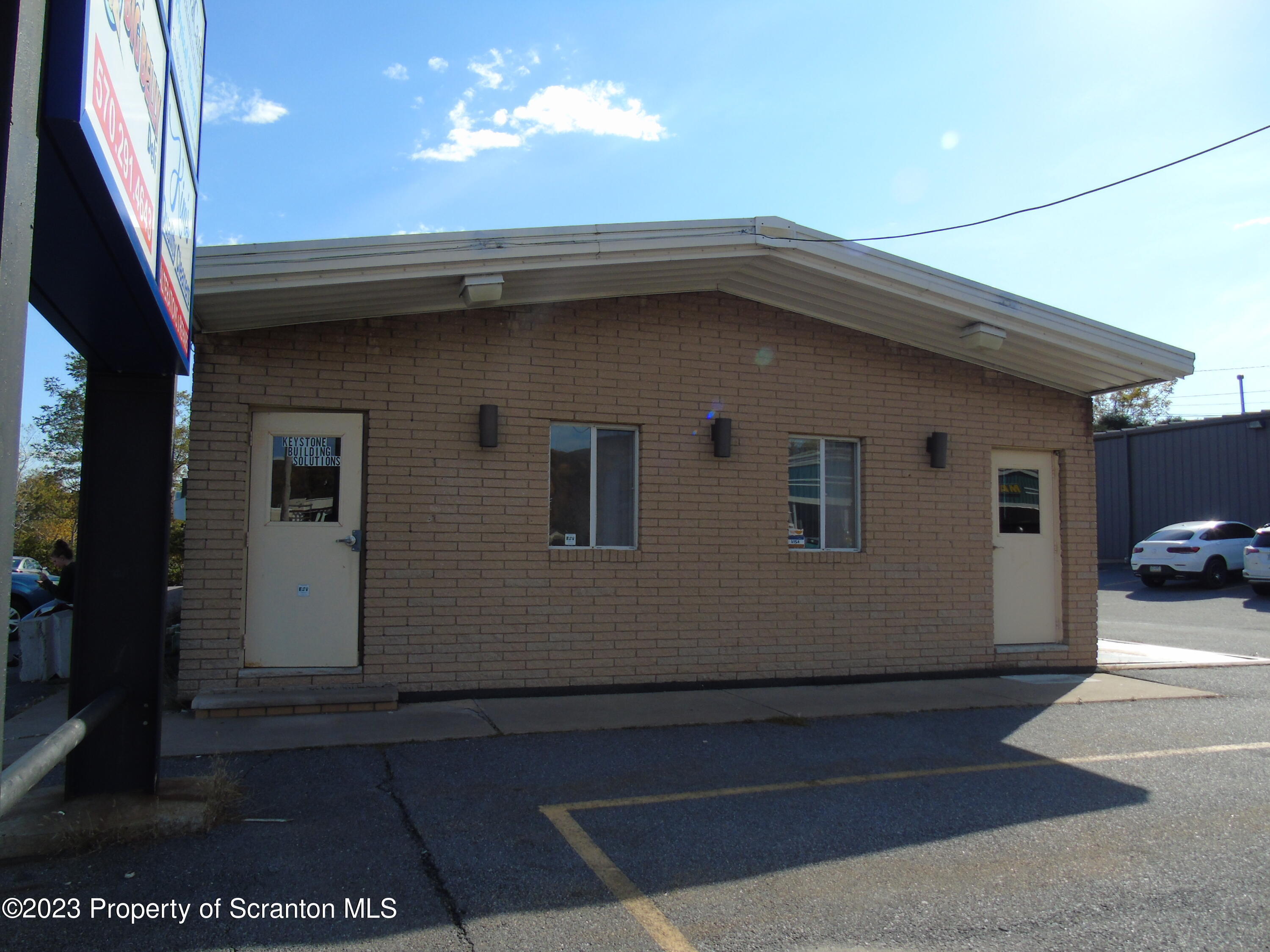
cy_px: 476
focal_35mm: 25
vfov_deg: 54.9
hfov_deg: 69.4
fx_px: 917
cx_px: 635
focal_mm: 4.4
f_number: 3.4
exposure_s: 1/800
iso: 80
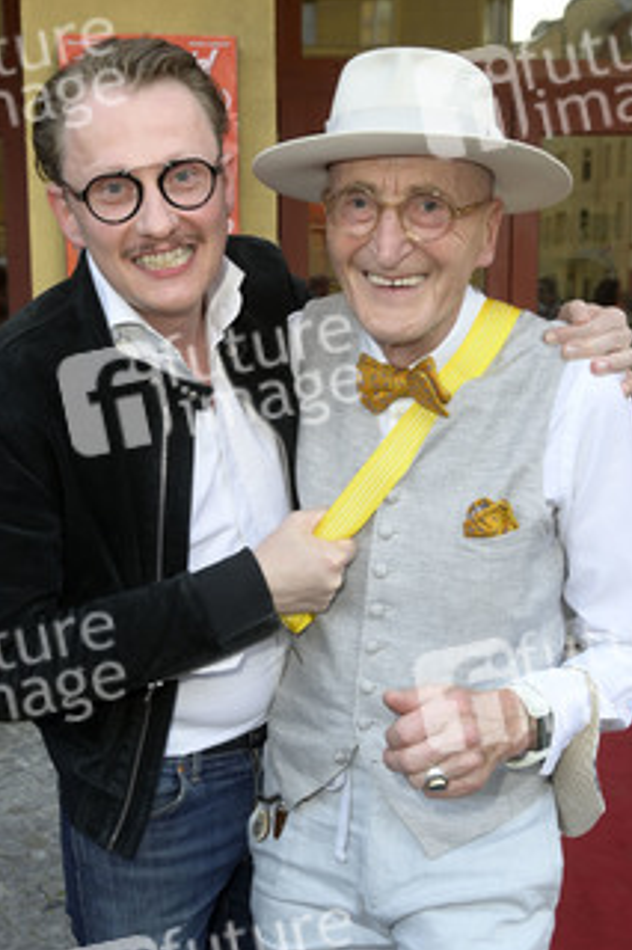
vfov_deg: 48.4
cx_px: 297
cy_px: 534
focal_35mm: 40
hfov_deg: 33.4
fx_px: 1054
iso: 640
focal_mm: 32
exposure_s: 1/250
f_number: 6.3
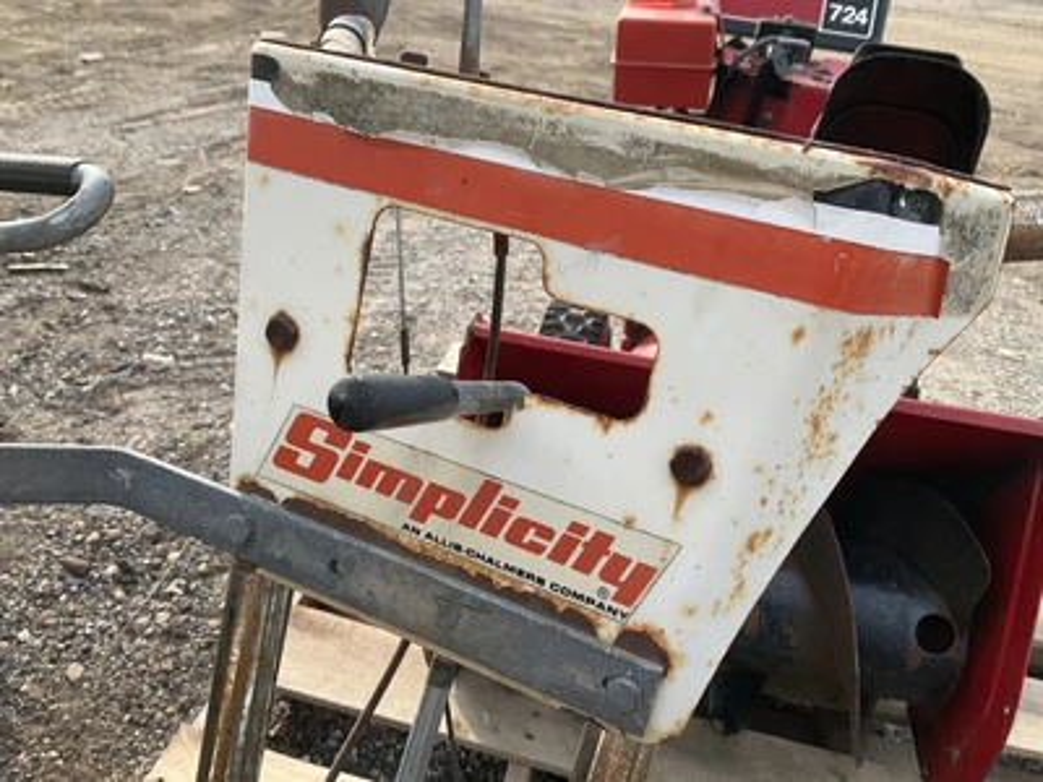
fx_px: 874
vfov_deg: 48.2
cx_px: 522
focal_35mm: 29
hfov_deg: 61.7
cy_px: 391
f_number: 1.8
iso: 25
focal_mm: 3
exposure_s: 1/509
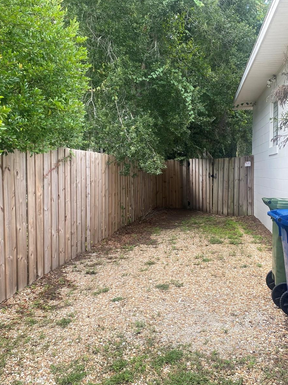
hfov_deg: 40.4
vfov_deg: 52.6
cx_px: 183
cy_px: 192
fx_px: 388
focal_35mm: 35
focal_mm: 4.25
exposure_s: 1/238
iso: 32
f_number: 1.8
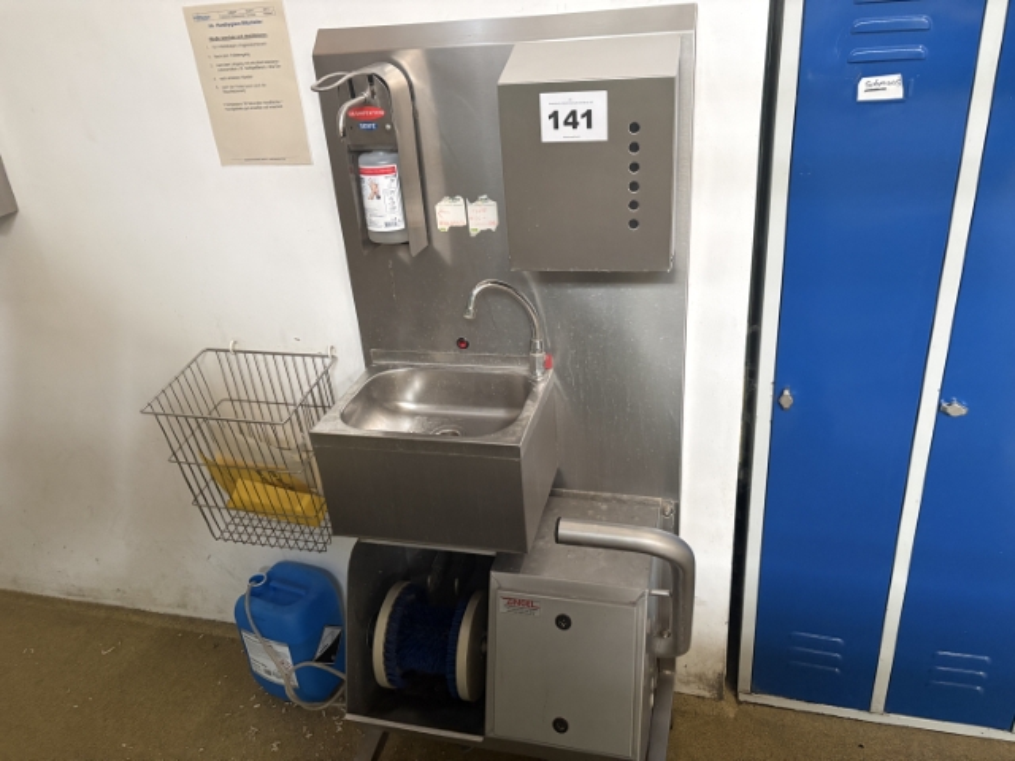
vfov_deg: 53.1
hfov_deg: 67.3
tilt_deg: -25.0
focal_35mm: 26
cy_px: 380
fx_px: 762
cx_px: 508
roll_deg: +4.4
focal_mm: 5.96
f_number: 1.6
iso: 320
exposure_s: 1/50
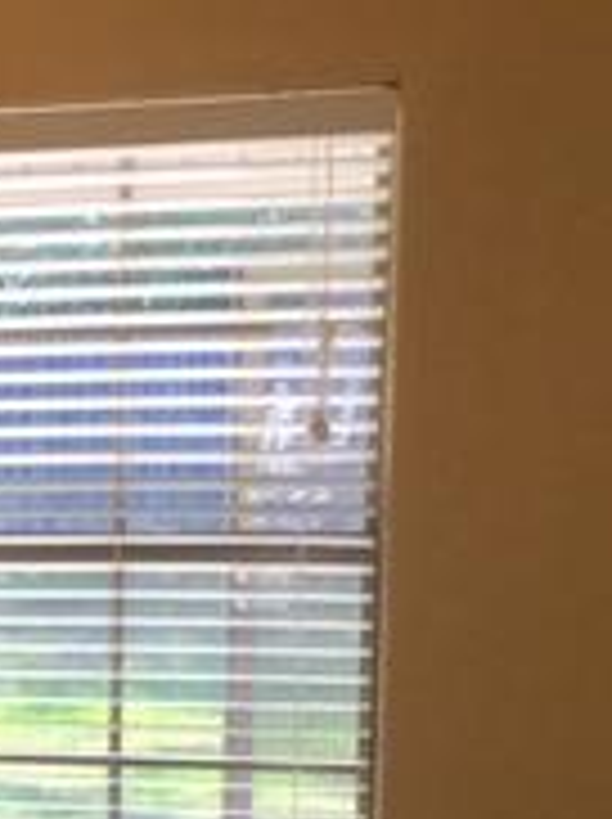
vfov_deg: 18.9
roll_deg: -0.1
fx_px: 2410
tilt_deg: -6.1
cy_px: 774
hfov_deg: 13.6
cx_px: -324
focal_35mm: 102
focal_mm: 4.15
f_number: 2.2
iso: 32
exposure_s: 1/120
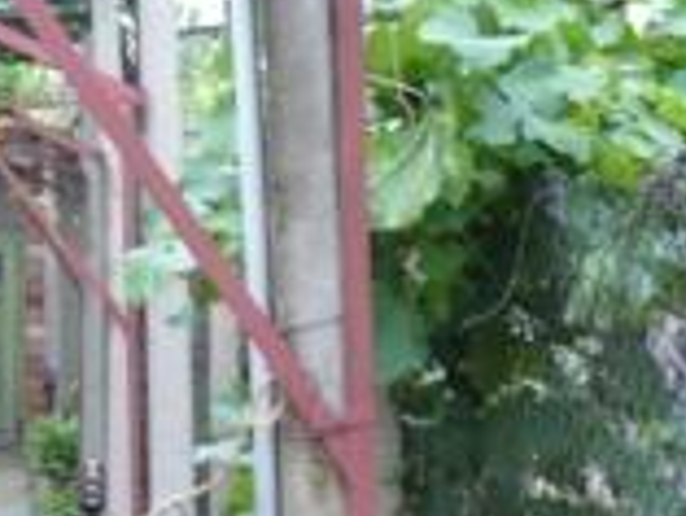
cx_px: -271
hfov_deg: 18.0
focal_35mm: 100
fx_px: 1983
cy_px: 315
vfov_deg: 14.8
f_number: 2.8
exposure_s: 1/30
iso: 125
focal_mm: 5.8
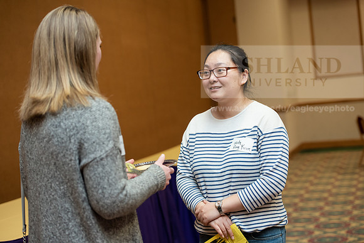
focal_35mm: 70
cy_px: 122
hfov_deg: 28.8
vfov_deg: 19.5
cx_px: 182
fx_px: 708
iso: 1250
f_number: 3.5
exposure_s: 1/200
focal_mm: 70
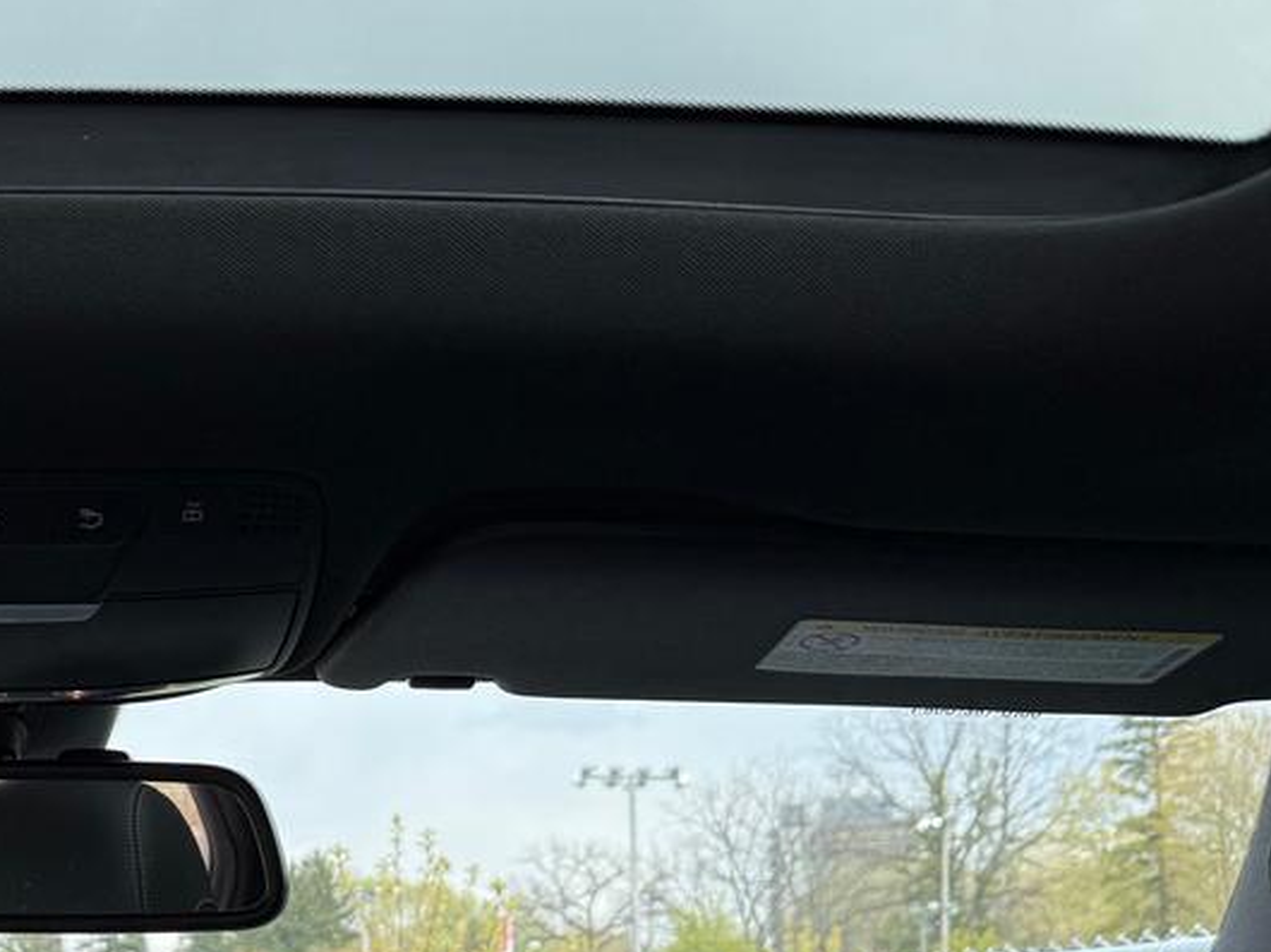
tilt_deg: +0.0
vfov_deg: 23.3
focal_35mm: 58
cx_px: -12
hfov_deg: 30.8
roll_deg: +1.1
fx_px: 2129
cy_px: 1101
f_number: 1.78
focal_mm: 6.76
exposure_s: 1/878
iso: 80
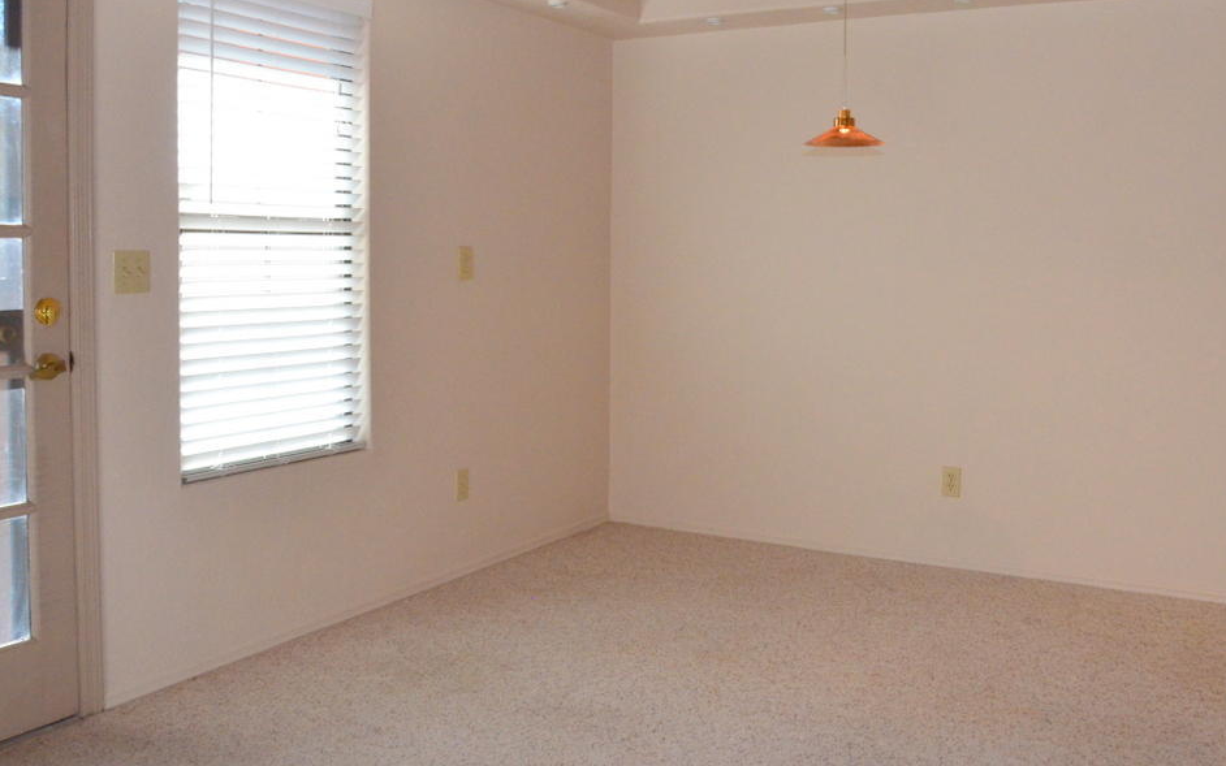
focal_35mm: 35
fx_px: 1170
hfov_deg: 55.3
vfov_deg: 36.1
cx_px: 646
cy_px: 284
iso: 2500
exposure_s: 1/200
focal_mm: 18
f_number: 13
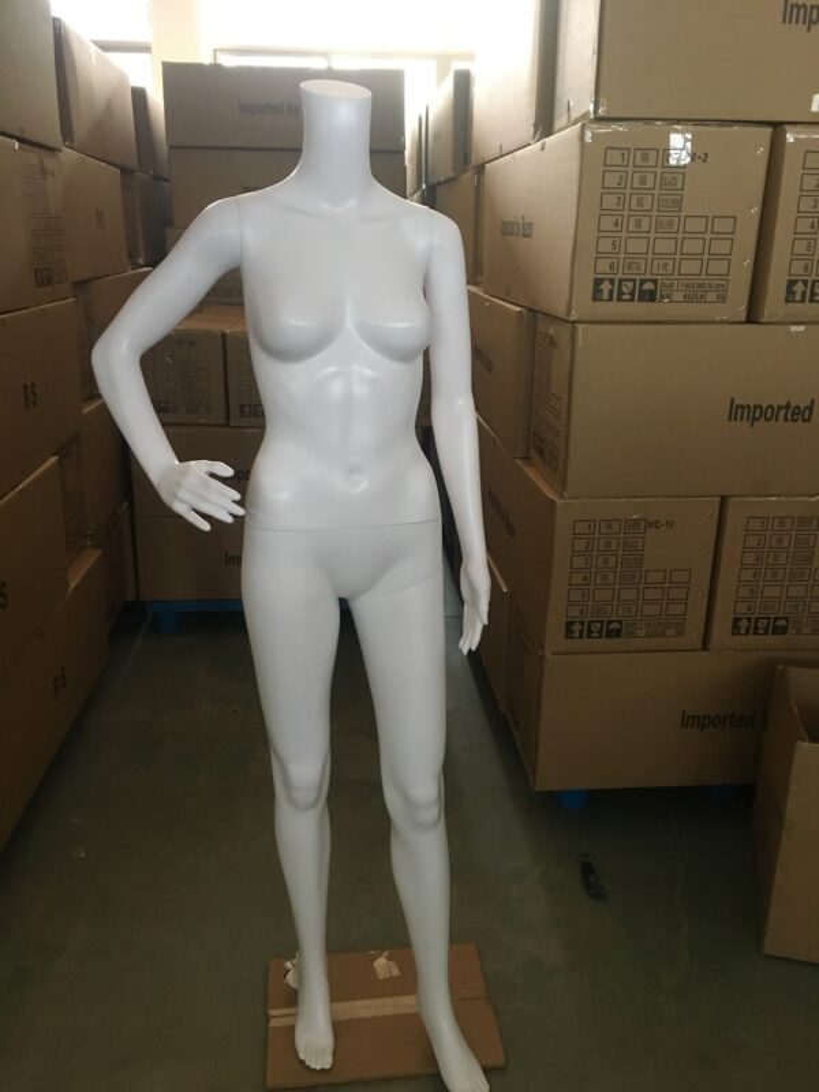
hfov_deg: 48.2
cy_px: 546
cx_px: 410
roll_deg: -0.5
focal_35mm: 29
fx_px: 915
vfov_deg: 61.7
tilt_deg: -17.7
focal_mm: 4.15
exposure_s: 1/25
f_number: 2.2
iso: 200
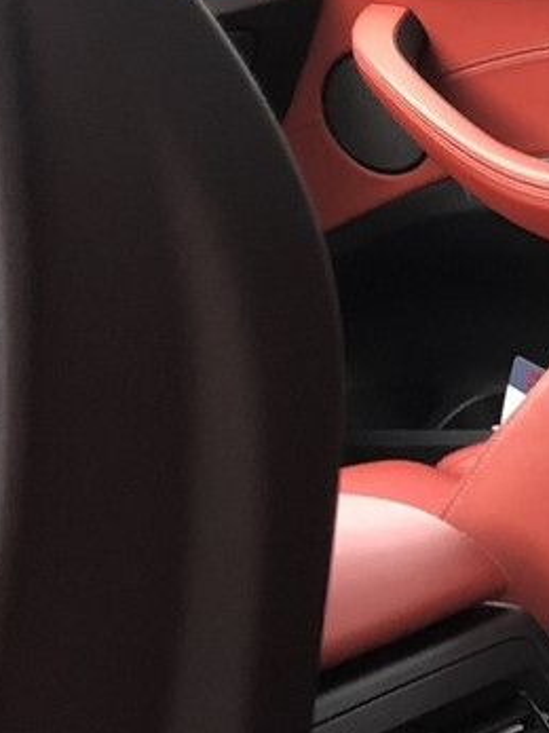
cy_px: 446
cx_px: 1218
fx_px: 2730
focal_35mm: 129
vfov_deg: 15.3
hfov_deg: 10.3
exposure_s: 1/30
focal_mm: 4
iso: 40
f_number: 1.8
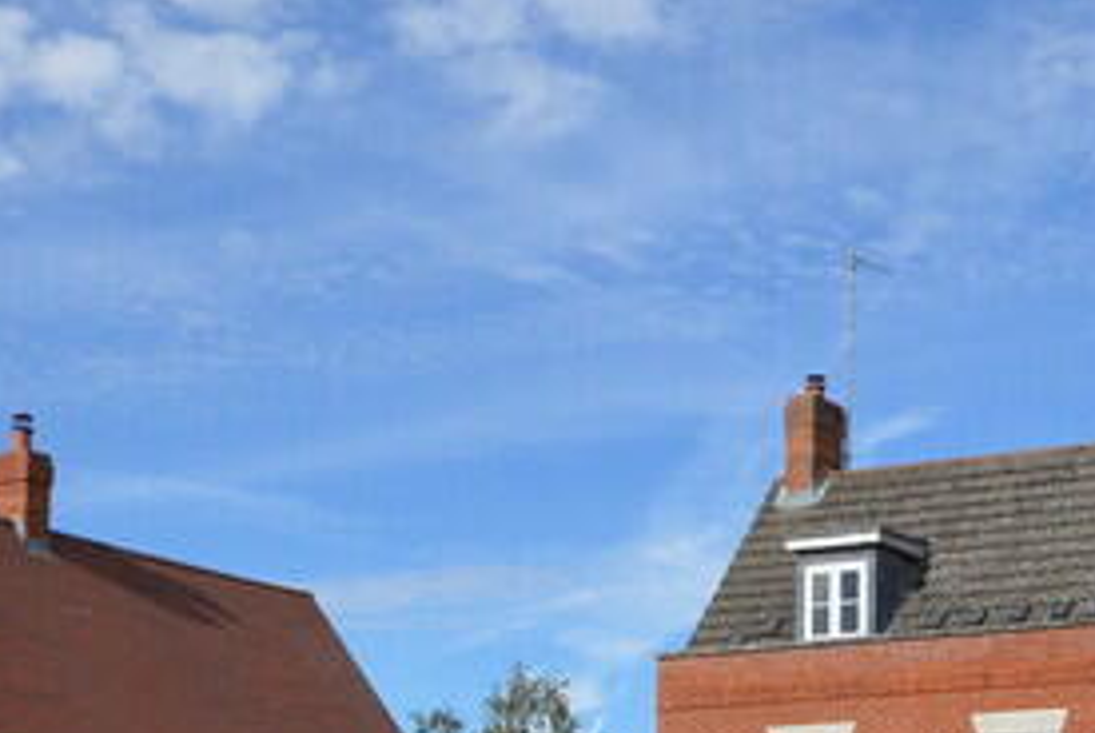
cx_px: 856
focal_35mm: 78
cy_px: 775
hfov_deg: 25.6
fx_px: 2375
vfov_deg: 17.1
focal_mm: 14
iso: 100
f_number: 8
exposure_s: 1/250
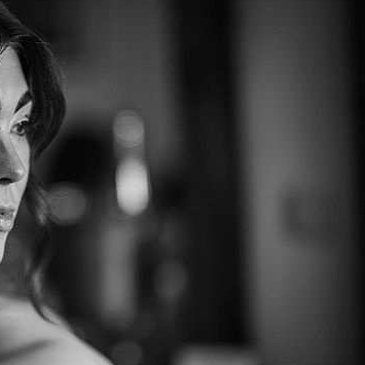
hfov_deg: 14.7
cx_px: 70
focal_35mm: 118
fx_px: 1408
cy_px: 183
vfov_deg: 14.8
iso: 100
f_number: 1.8
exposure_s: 1/320
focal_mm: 85
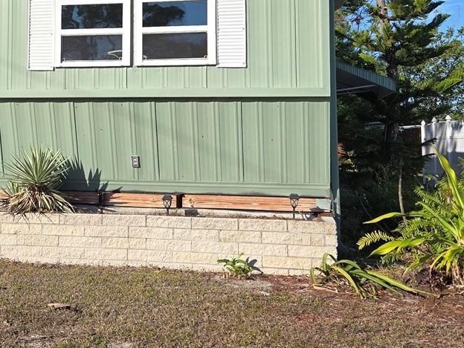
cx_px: 65
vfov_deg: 24.4
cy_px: 67
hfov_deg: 31.5
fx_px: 791
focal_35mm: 59
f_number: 1.8
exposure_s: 1/2921
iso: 40
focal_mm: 5.4
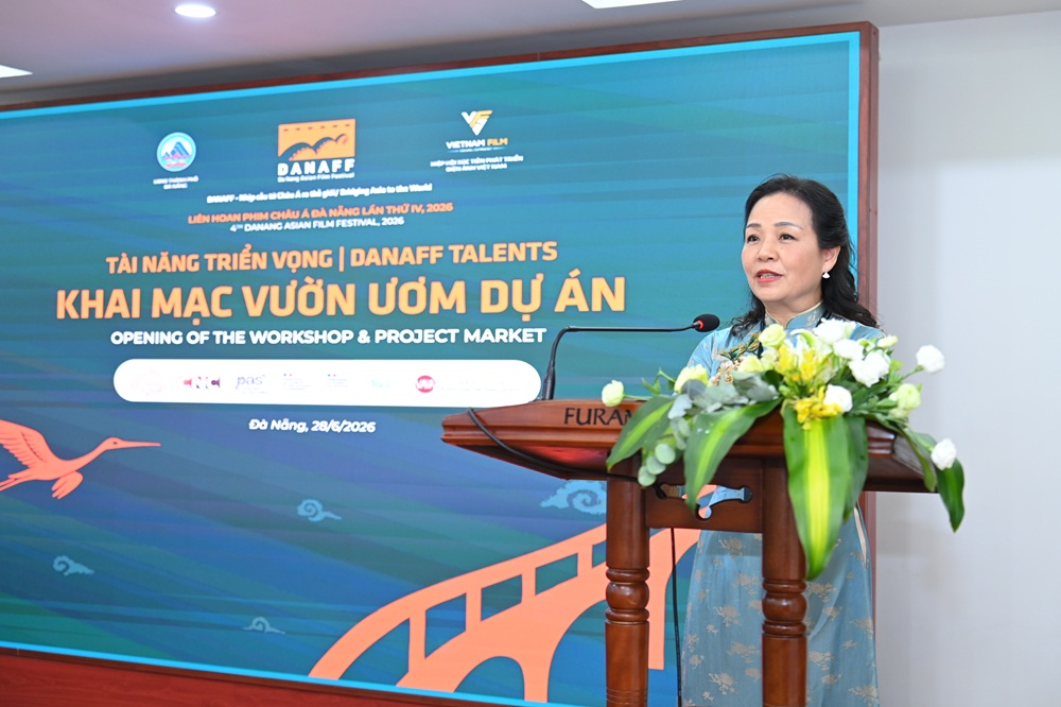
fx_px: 1414
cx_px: 530
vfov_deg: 28.1
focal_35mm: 48
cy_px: 354
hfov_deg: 41.1
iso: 1250
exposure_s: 1/200
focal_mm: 48
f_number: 2.8
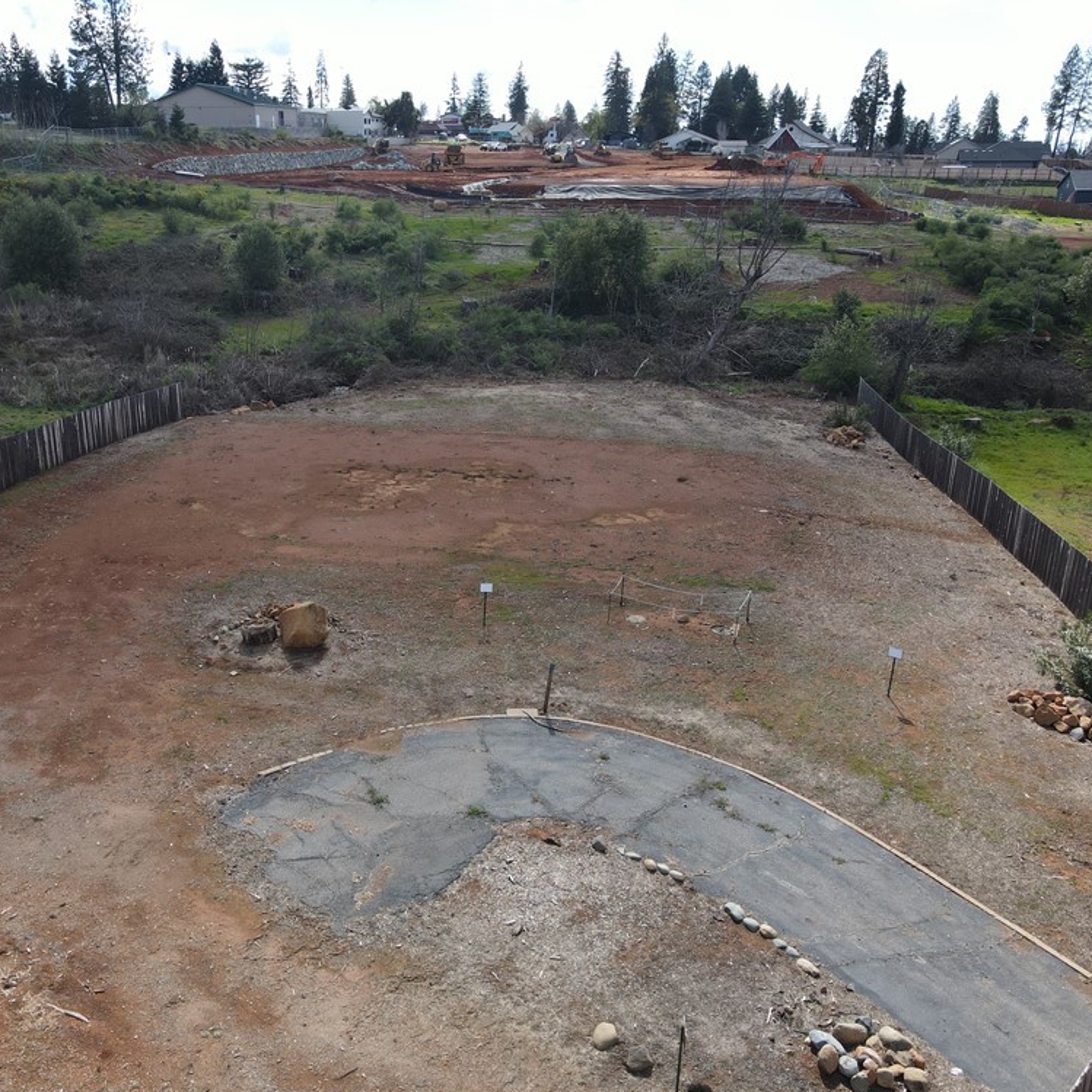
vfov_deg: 55.6
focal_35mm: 29
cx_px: 446
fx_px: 1035
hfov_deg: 55.3
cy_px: 539
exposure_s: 1/350
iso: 100
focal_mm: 4.5
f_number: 2.8
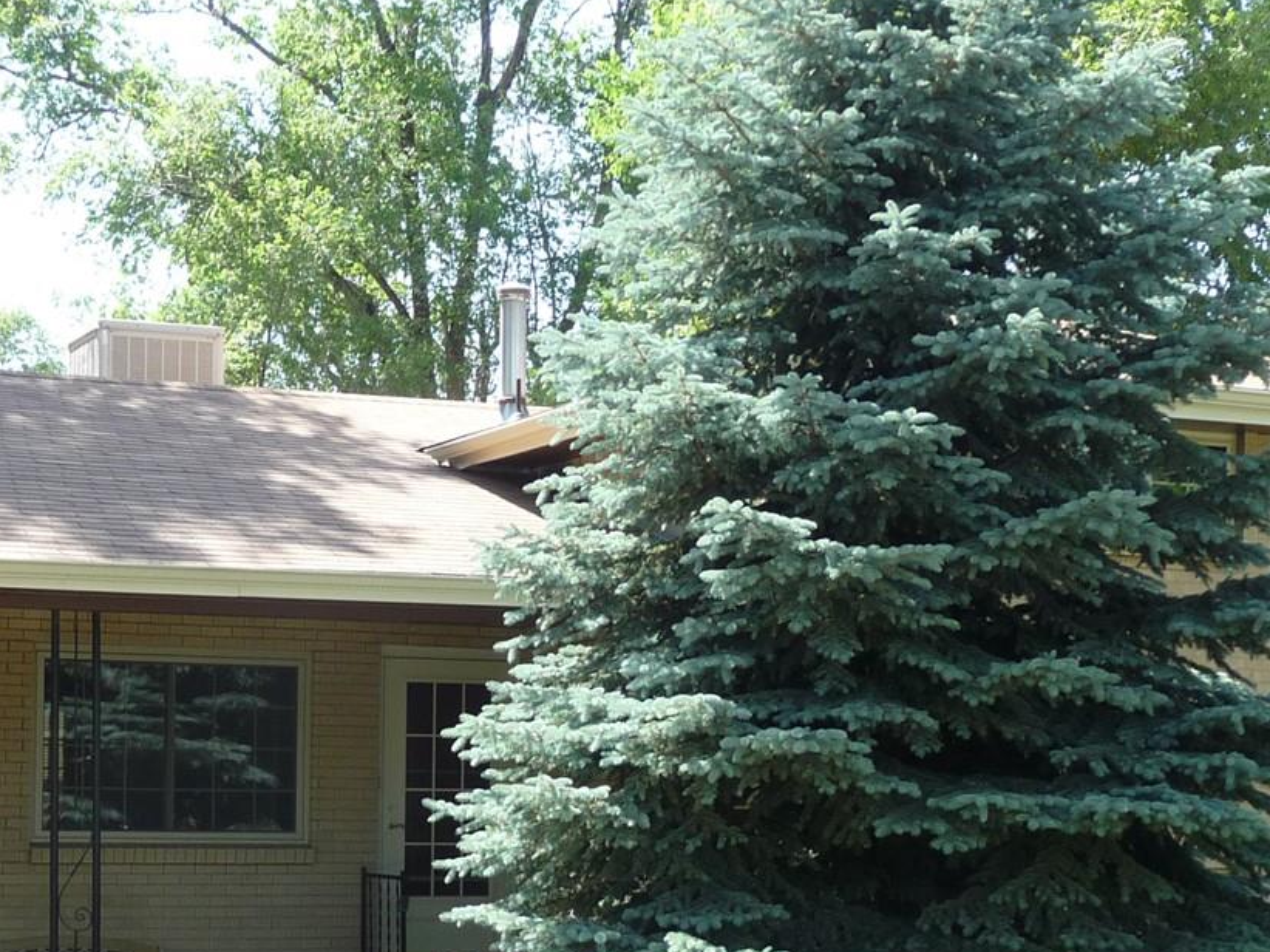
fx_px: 2714
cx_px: 431
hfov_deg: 26.2
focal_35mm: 74
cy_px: 763
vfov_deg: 19.7
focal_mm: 6.3
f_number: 3.8
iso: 100
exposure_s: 1/125
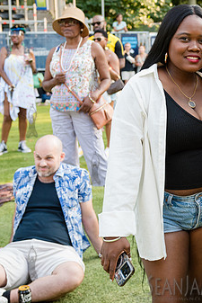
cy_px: 110
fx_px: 580
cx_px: 236
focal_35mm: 69
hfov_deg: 18.8
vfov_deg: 29.1
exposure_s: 1/200
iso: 500
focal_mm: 35
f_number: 3.5
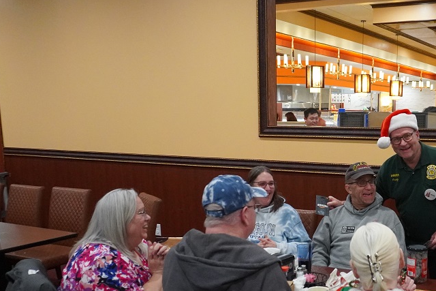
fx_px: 545
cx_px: 344
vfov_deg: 29.3
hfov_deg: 41.8
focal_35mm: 45
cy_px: 227
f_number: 4
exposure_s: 1/160
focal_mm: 16
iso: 4000
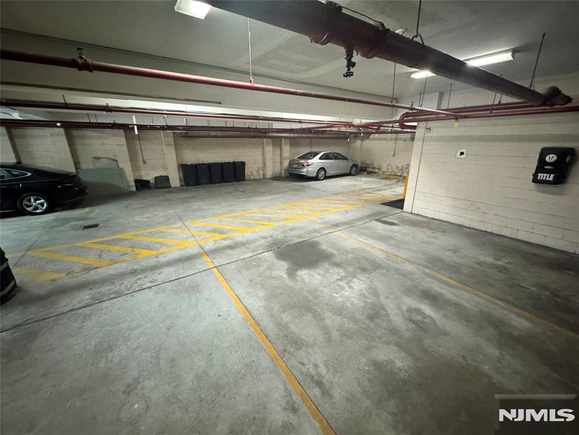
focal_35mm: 14
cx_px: 290
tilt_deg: -17.5
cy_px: 218
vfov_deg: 85.7
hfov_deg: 102.1
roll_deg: +0.1
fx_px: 234
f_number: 2.2
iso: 1000
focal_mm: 2.22
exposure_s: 1/40
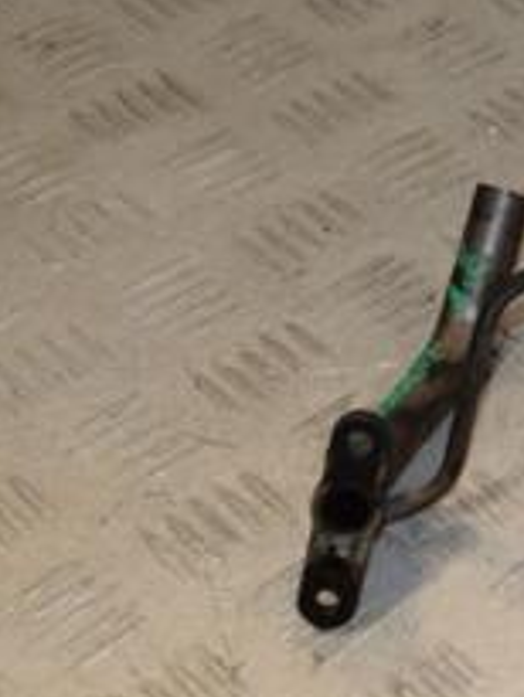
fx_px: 2722
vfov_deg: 14.6
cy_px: 258
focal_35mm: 135
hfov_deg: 10.2
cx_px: 1007
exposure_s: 1/200
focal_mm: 32
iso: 800
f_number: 10
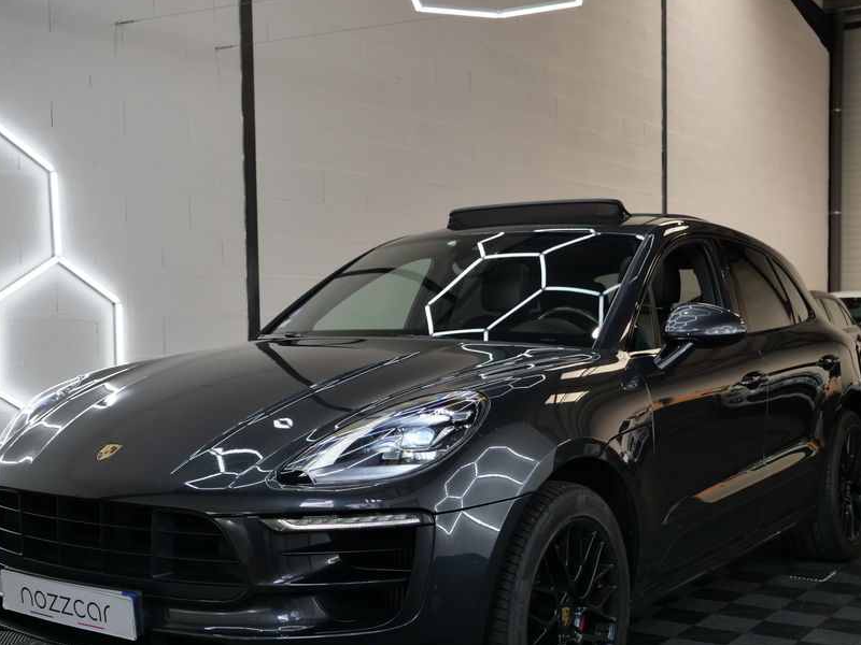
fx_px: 1119
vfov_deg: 32.1
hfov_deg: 42.1
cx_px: 441
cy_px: 392
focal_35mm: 45
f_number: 3.3
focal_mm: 18
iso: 200
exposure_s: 1/80
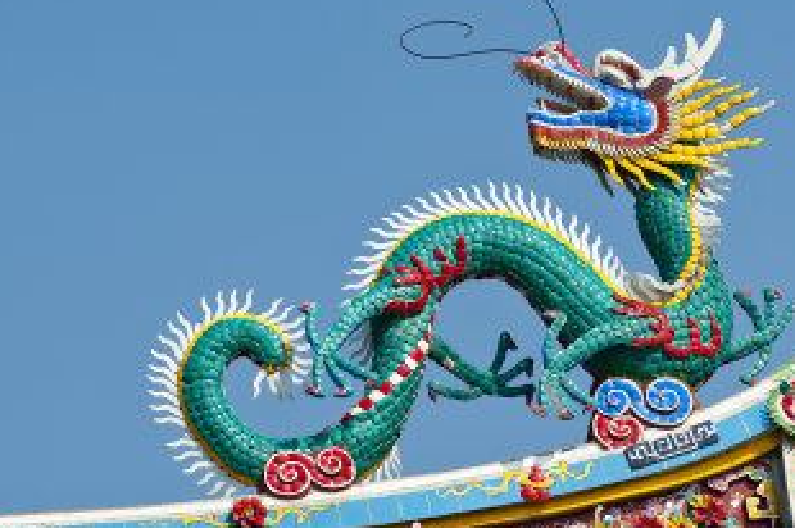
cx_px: 592
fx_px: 8714
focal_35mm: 395
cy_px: 327
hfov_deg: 5.2
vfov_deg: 3.5
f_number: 6.3
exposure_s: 1/1000
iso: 200
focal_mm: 200
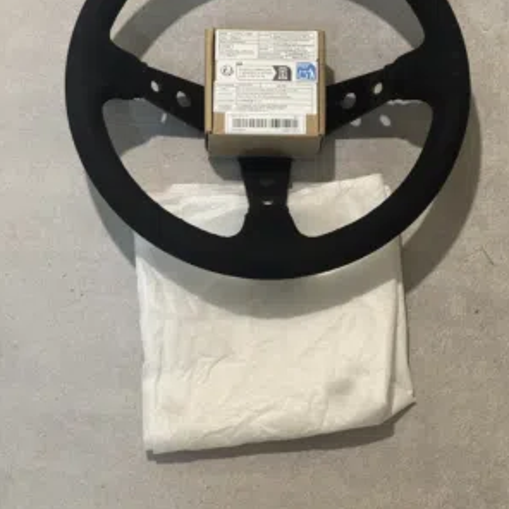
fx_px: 1531
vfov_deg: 18.9
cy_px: 196
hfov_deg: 18.9
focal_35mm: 92
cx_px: 256
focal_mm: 9
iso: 320
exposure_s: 1/50
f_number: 2.8
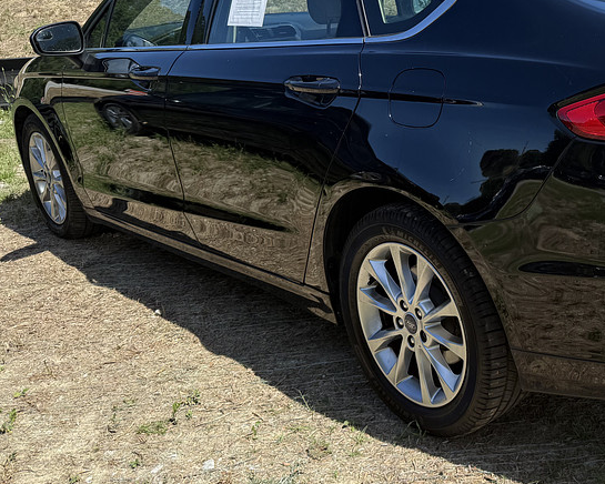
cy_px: 193
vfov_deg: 34.0
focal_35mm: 44
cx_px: 547
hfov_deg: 39.0
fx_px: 788
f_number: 1.78
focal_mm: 6.76
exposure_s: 1/2525
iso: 80
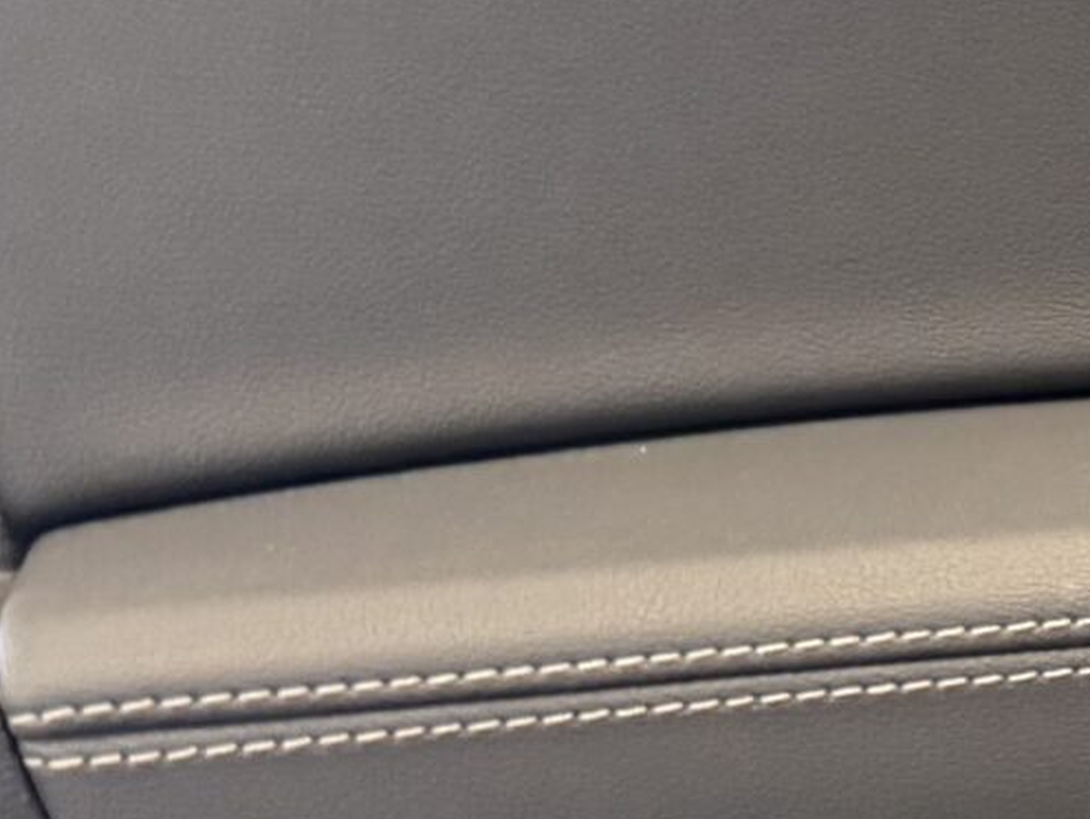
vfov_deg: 11.8
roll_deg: -0.2
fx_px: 3907
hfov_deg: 13.0
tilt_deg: -16.9
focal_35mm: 124
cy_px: 832
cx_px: 2409
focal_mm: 6.76
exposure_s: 1/33
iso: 1000
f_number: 1.78
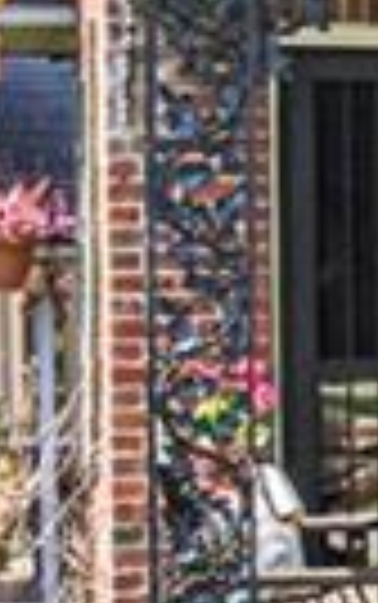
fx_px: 3076
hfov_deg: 6.0
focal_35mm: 187
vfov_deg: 11.2
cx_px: 1458
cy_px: 376
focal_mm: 24
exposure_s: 1/320
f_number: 9
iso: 1000
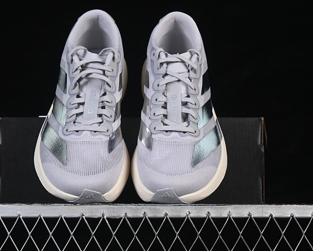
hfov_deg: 22.5
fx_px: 787
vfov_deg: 18.1
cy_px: 126
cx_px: 129
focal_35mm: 85
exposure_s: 1/80
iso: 160
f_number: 8
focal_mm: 50
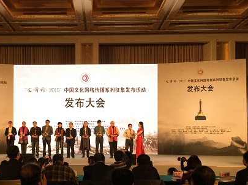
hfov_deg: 43.4
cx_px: 88
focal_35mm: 43
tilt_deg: +2.0
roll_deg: +0.0
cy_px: 128
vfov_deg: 33.2
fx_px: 308
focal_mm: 4.15
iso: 32
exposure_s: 1/50
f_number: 2.2
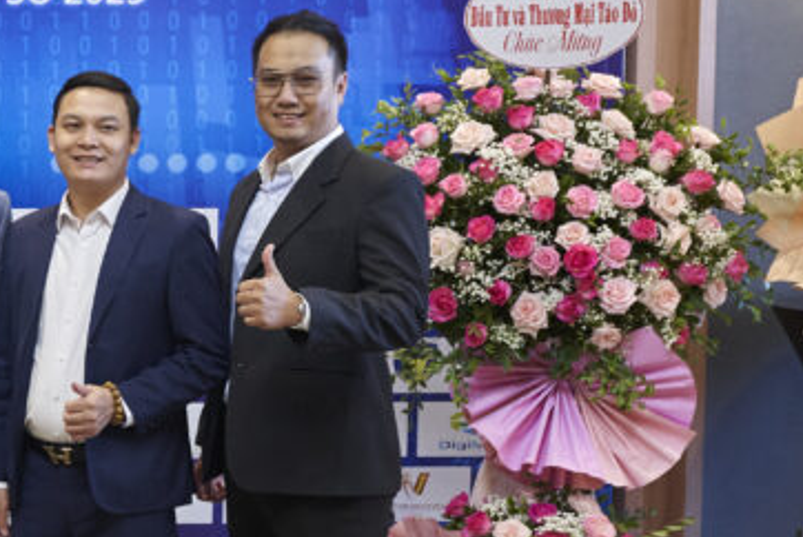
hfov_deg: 21.8
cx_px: -295
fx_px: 1830
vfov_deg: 16.7
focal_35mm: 82
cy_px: 267
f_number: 4
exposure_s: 1/100
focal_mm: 29
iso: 2000
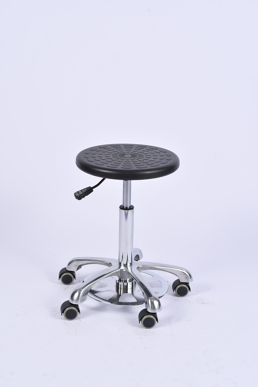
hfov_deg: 22.6
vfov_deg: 33.4
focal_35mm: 60
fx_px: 645
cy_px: 194
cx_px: 129
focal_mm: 40
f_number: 11
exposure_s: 1/100
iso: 100
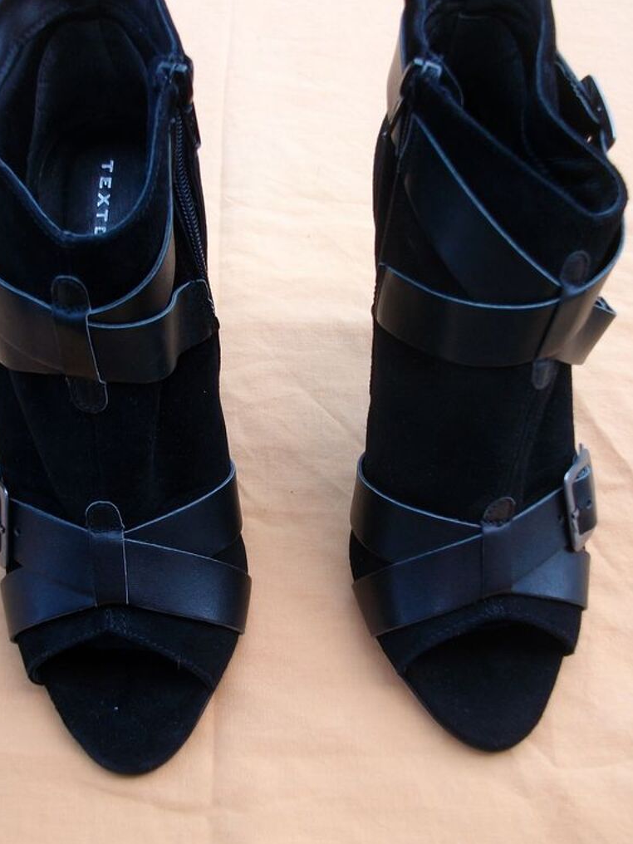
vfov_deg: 44.8
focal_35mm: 42
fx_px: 1024
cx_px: 288
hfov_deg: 34.3
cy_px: 393
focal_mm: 5.7
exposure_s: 1/88
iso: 80
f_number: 2.9
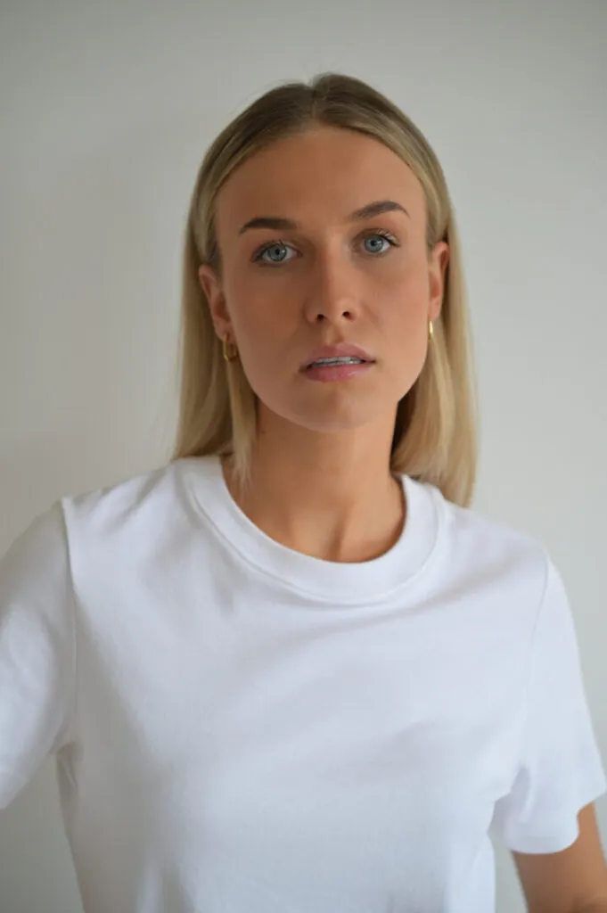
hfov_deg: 19.4
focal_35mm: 70
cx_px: 304
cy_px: 456
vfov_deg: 28.9
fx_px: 1773
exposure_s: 1/125
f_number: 2.8
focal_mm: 70
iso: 320
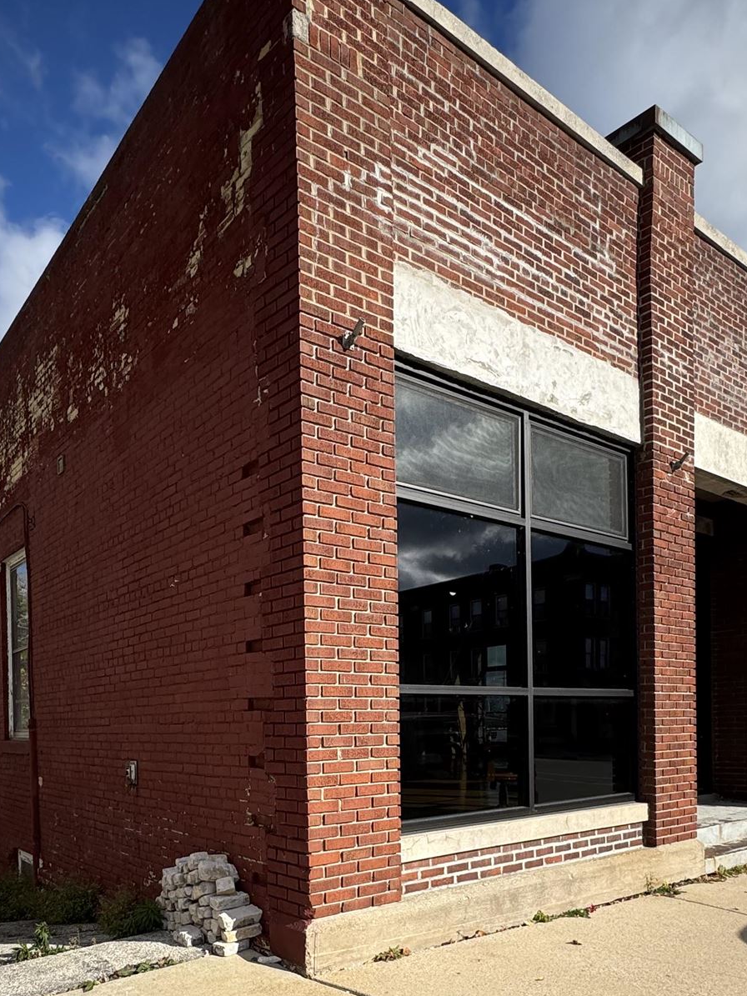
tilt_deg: -3.1
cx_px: 377
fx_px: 777
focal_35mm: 27
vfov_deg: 62.1
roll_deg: +0.6
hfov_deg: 51.3
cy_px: 731
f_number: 2.2
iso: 50
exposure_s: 1/2083
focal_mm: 2.22
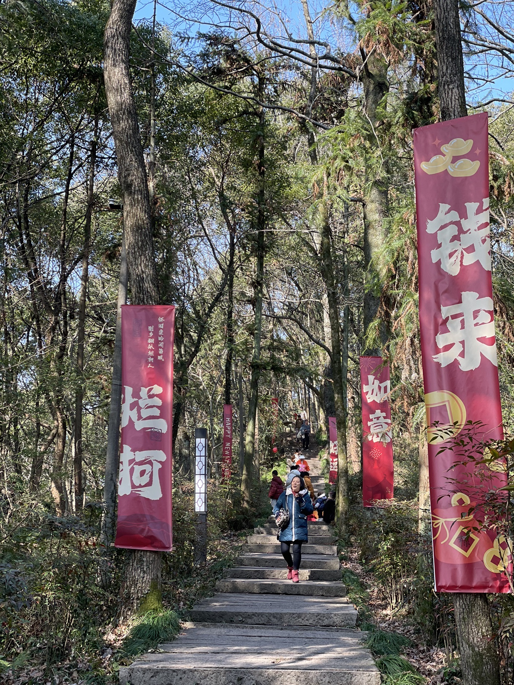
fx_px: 1109
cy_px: 357
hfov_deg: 26.1
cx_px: 274
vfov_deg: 34.3
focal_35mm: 56
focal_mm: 6
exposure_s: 1/134
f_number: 2
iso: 25
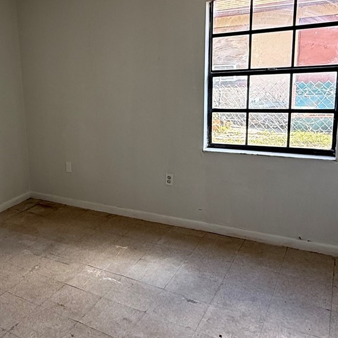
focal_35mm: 35
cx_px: 47
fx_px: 387
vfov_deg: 47.0
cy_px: 142
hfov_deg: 43.9
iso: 80
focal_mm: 2.22
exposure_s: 1/99
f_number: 2.2
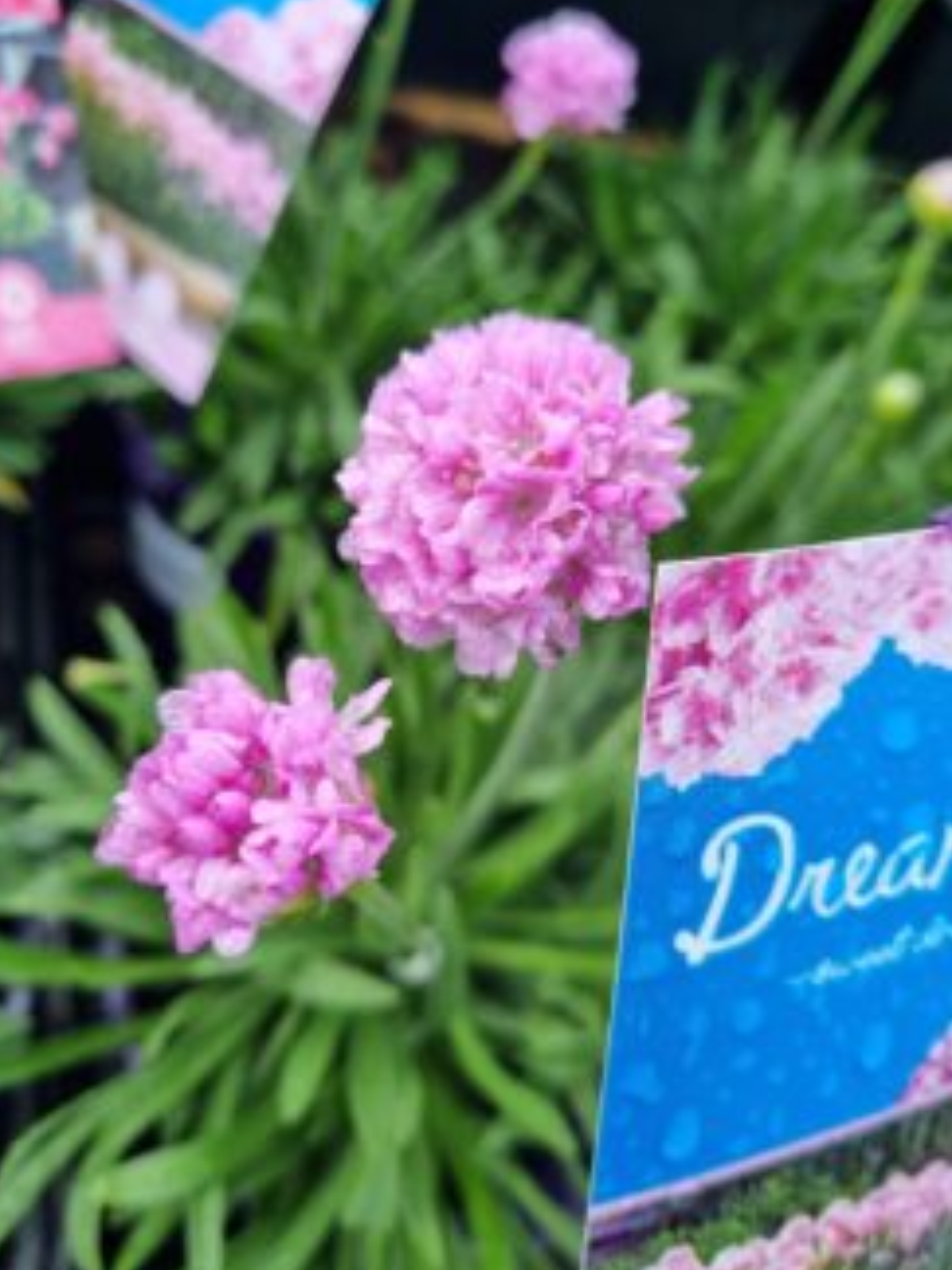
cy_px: 602
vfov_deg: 63.4
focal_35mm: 28
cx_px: 466
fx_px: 1027
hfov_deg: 49.7
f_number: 1.8
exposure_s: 1/642
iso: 50
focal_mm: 5.4
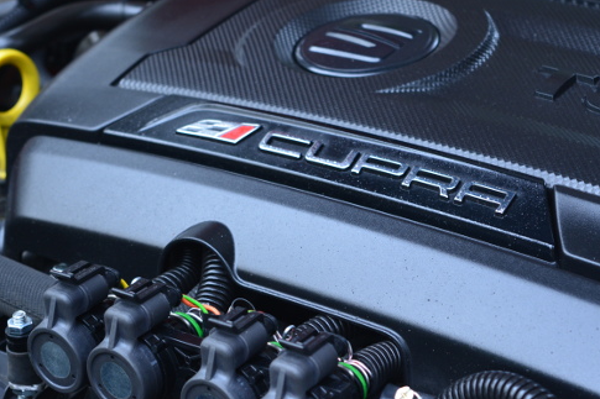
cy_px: 217
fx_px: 1844
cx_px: 360
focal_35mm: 111
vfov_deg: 12.4
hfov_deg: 18.5
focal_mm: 55
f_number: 5.6
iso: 500
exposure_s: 1/60
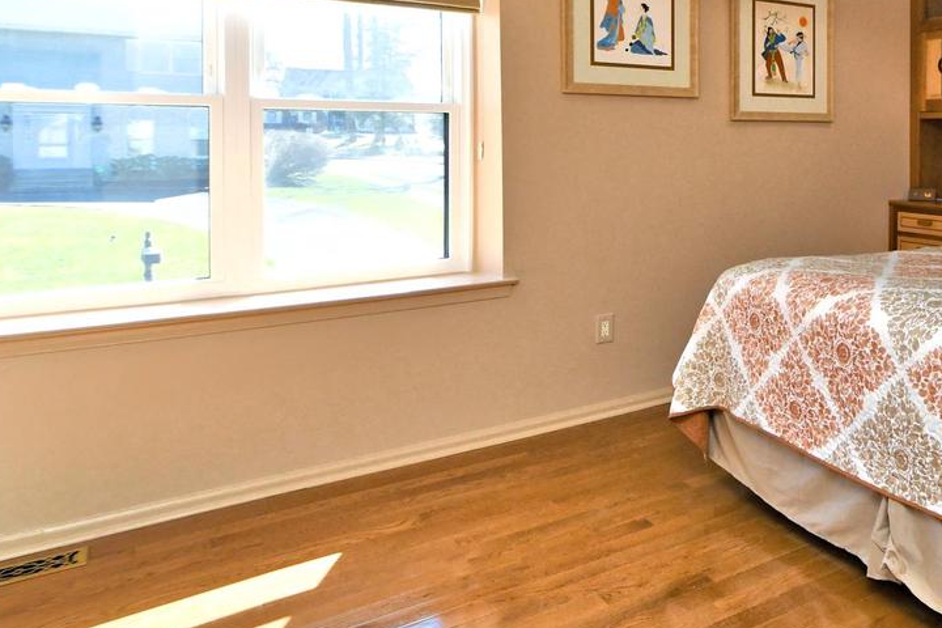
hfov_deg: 52.7
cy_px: 154
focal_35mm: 30
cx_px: 882
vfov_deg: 42.2
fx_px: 785
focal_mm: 10
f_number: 7.1
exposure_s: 1/250
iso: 800
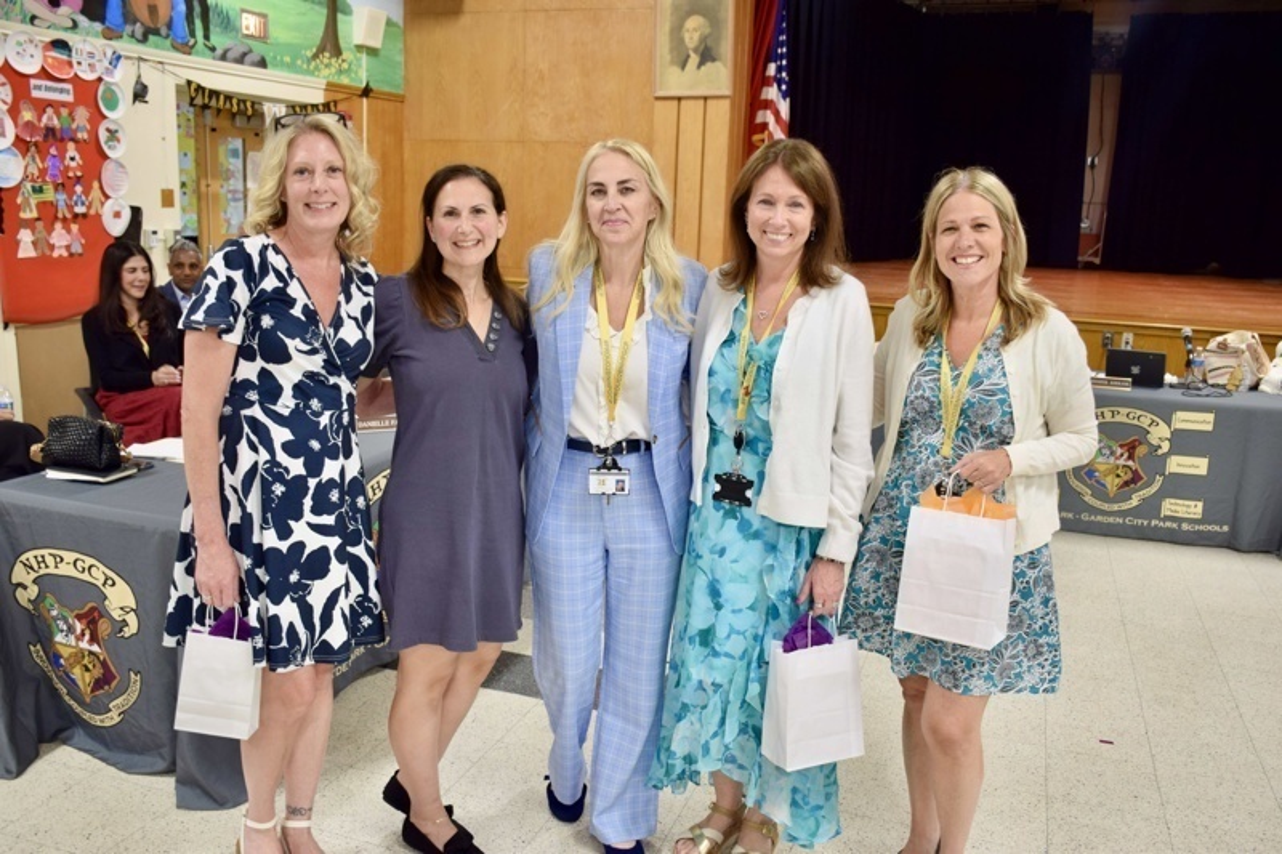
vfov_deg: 40.0
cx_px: 641
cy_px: 427
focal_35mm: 33
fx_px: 1175
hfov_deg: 57.2
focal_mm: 22
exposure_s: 1/30
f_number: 4
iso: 800
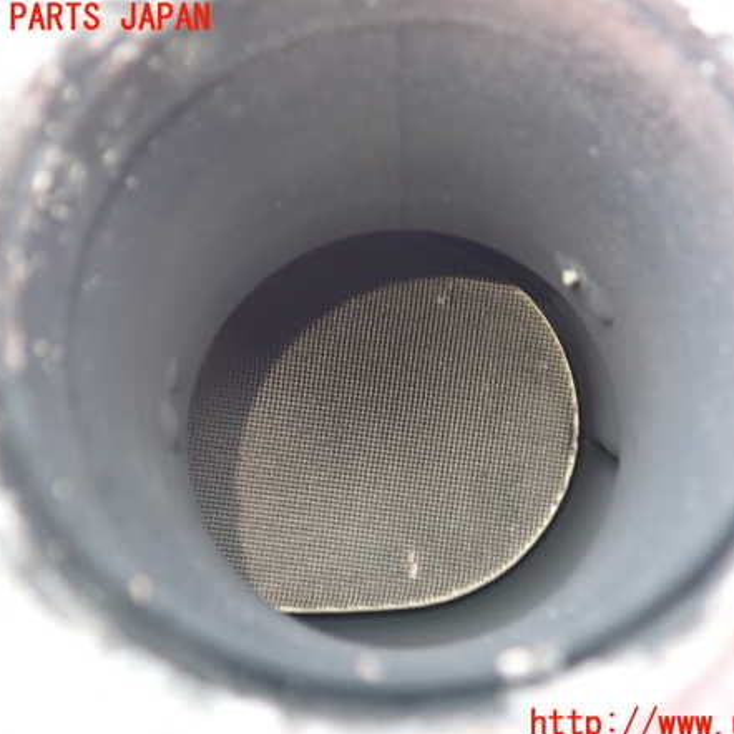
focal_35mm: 36
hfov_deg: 46.0
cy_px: 372
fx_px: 864
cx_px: 407
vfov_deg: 46.0
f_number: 2.3
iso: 320
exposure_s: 1/30
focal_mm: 5.4
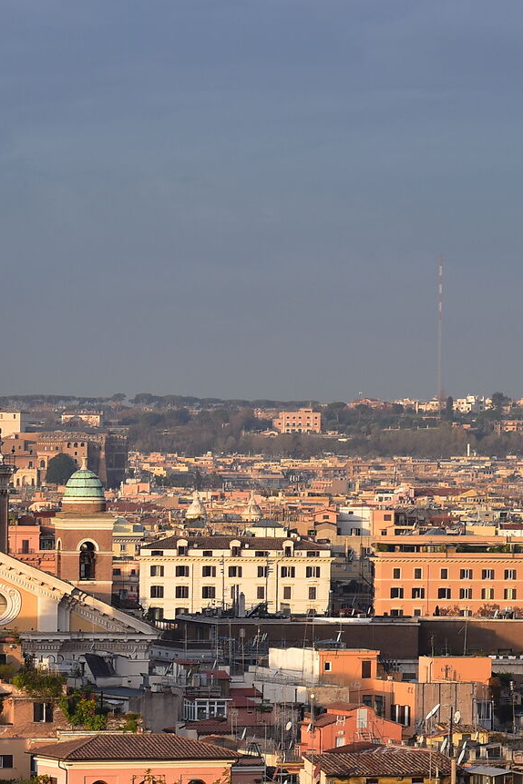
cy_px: 646
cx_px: -485
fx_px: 5164
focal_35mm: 237
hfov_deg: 5.7
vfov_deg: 8.7
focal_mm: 85
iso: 160
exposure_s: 1/200
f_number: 6.3
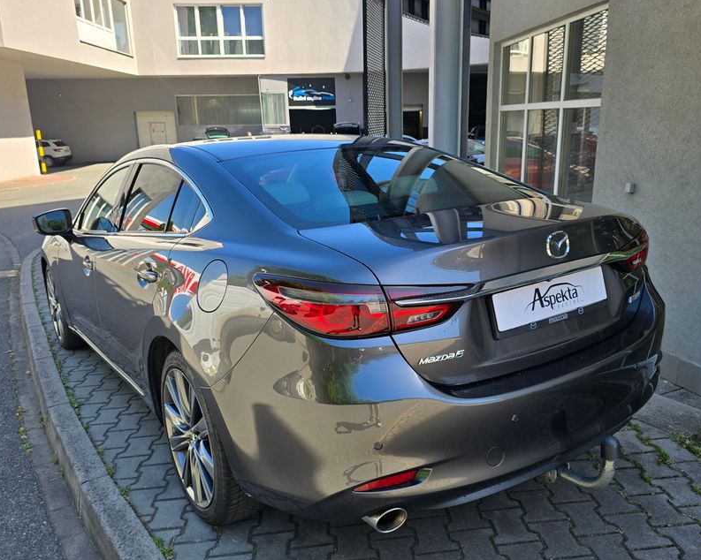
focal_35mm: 29
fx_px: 602
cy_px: 279
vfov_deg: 50.0
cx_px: 358
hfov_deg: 60.5
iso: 12
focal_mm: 6.3
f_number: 1.7
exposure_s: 1/333
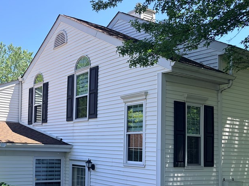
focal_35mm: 43
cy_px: 127
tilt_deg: +4.5
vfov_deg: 33.2
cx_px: 47
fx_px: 309
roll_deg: -1.5
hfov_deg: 41.8
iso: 50
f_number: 1.6
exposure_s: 1/1393
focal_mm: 5.96
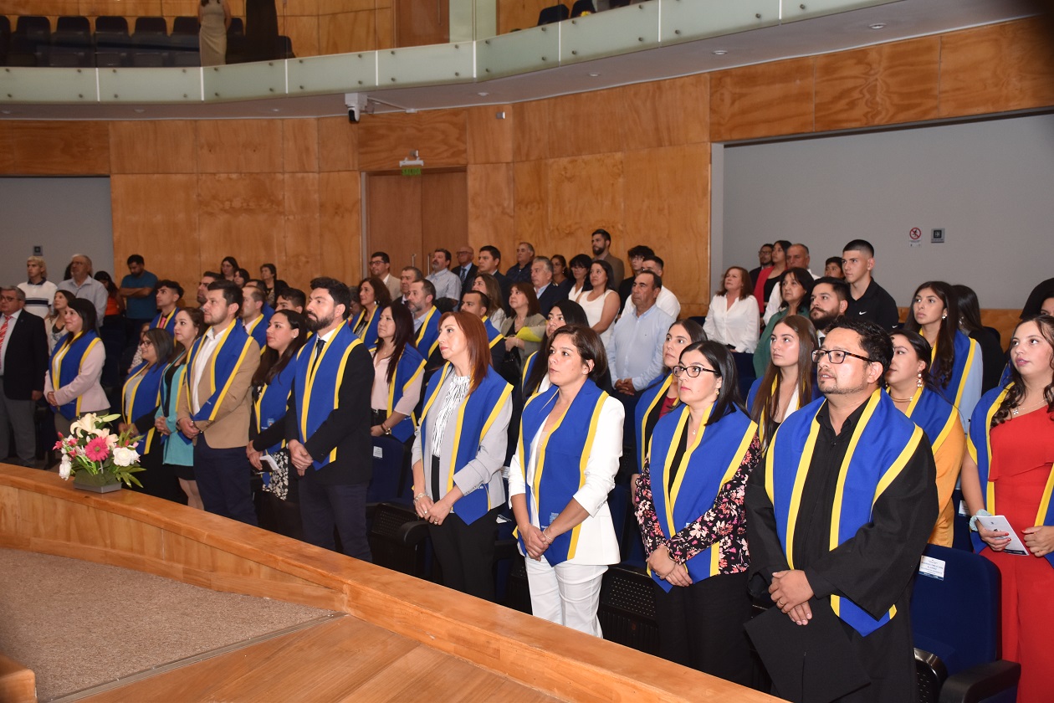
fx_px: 1054
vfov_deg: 36.9
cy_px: 352
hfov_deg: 53.1
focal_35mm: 36
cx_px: 527
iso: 800
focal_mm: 24
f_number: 3.8
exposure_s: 1/200
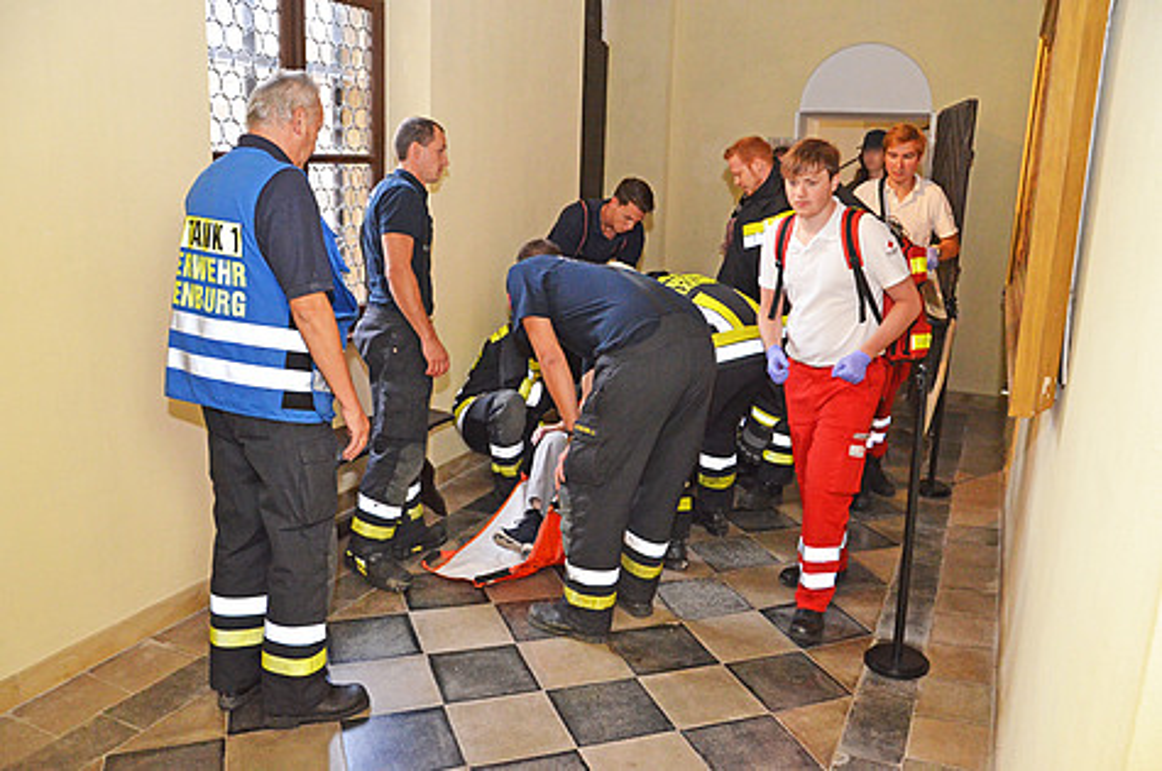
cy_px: 386
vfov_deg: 47.8
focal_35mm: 27
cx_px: 581
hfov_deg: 67.5
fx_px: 870
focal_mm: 18
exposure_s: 1/60
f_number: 4
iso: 3200
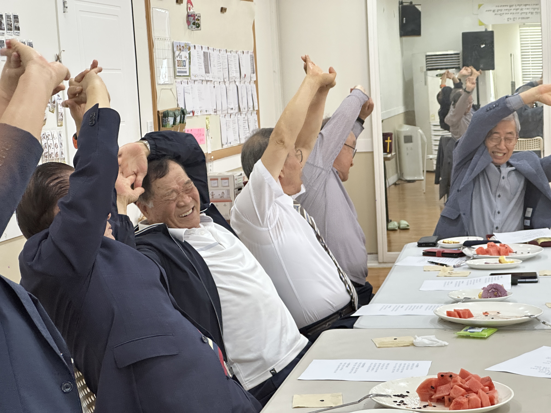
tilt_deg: -5.1
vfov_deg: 19.1
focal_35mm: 77
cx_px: 276
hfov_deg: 25.3
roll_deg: +2.7
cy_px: 206
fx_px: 1226
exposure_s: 1/60
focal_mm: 9
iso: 250
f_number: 2.8
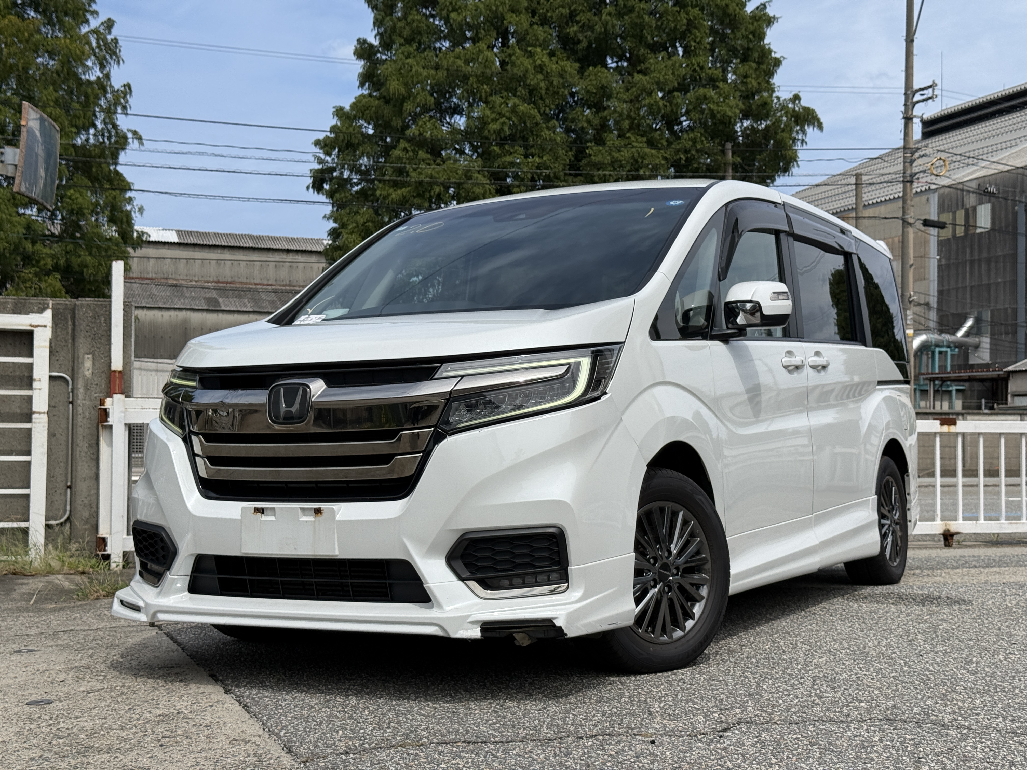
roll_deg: -0.2
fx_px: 1424
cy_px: 385
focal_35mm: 48
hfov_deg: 39.7
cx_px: 514
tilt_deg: +1.3
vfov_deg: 30.3
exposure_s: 1/7874
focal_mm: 6.76
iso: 64
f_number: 1.78
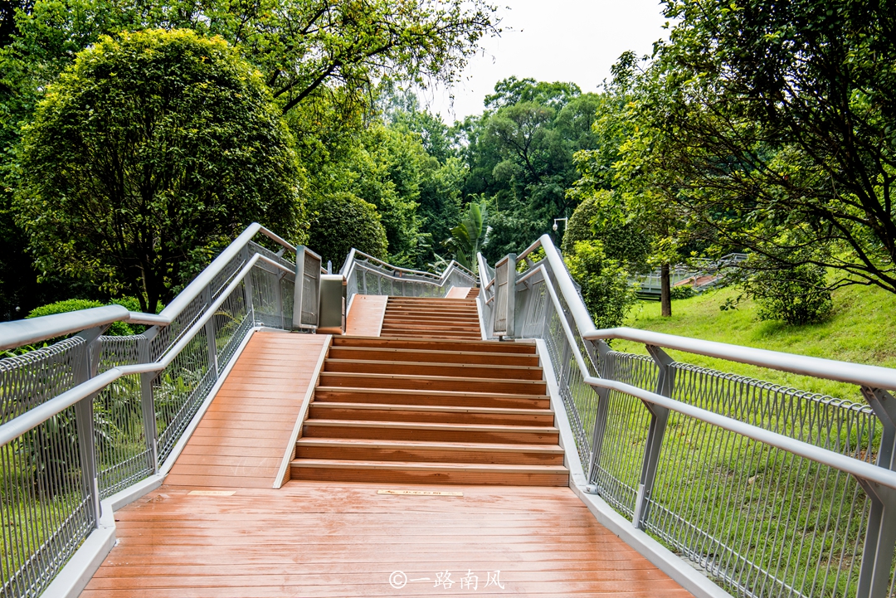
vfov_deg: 38.9
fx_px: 847
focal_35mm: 34
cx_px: 448
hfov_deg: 55.8
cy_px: 299
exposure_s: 1/100
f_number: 14
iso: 200
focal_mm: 34
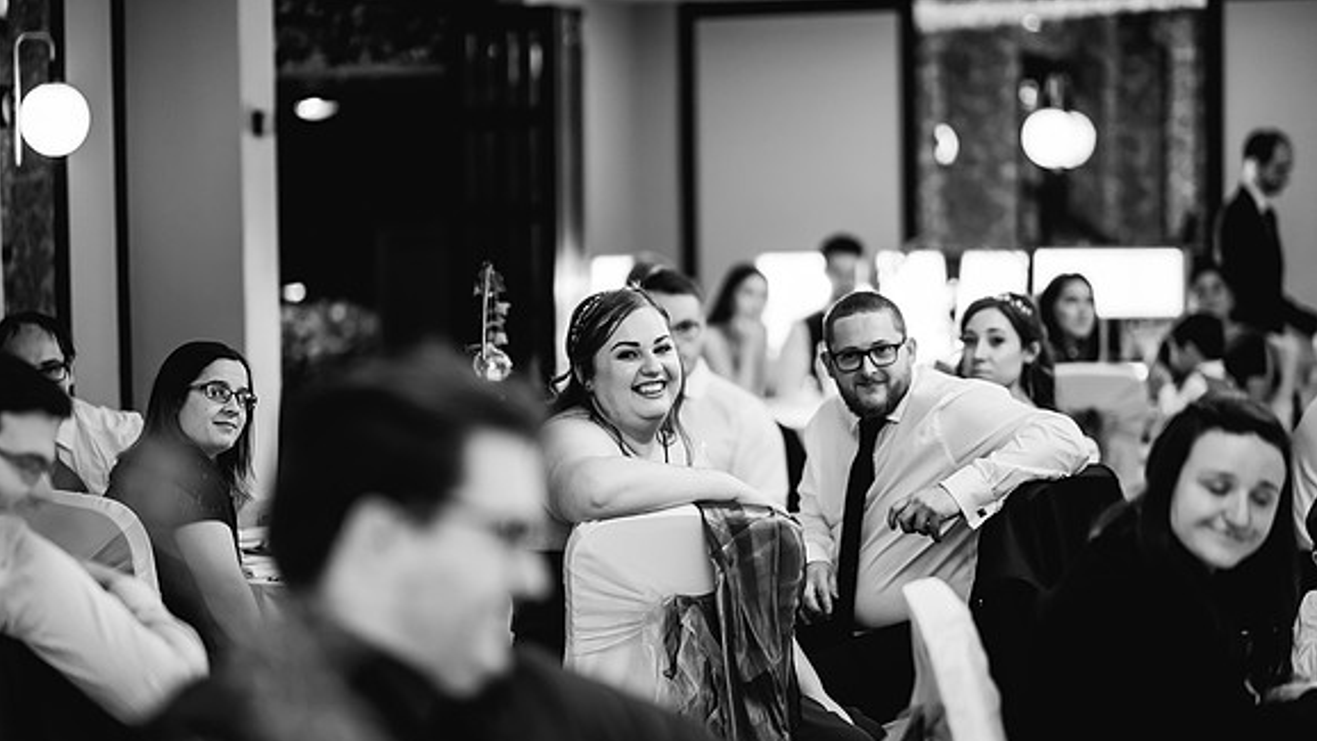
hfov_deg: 23.2
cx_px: 660
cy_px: 396
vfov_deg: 13.1
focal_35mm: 92
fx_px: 3212
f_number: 1.4
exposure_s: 1/250
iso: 800
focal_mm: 85
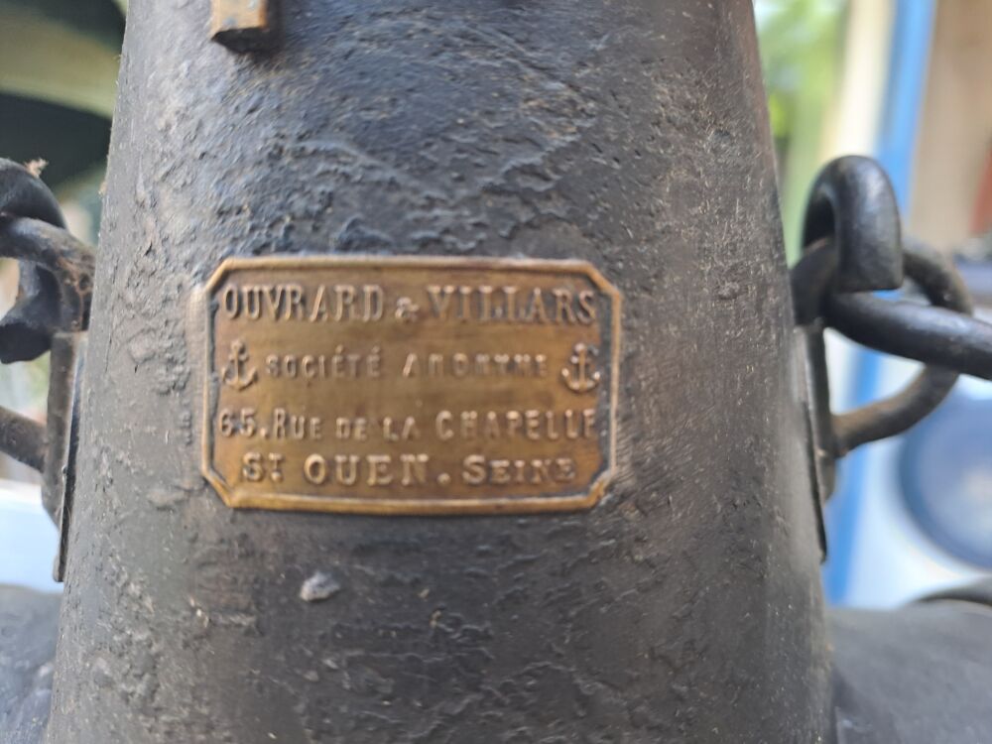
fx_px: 716
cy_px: 372
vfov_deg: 54.9
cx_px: 496
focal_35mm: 25
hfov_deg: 69.4
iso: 100
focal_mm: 4.65
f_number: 1.8
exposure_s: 1/50
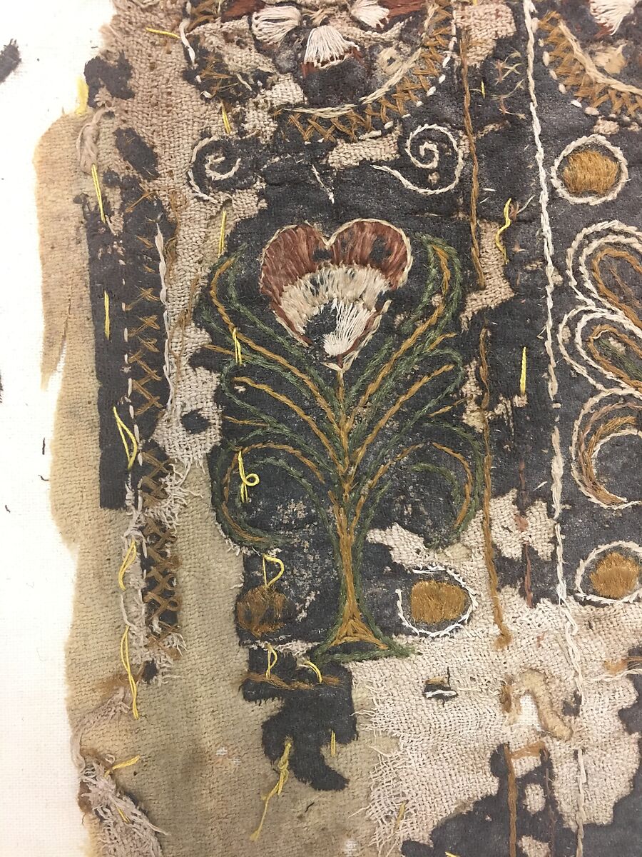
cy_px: 428
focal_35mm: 29
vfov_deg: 61.7
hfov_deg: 48.2
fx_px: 717
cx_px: 321
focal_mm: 4.15
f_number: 2.2
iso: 125
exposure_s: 1/30
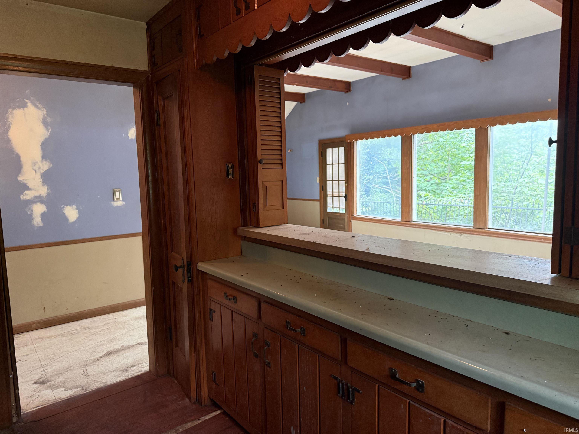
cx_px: 290
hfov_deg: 71.6
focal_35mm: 24
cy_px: 217
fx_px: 401
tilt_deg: -6.3
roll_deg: +1.6
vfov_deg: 56.8
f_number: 1.78
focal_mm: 6.76
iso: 400
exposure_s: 1/60
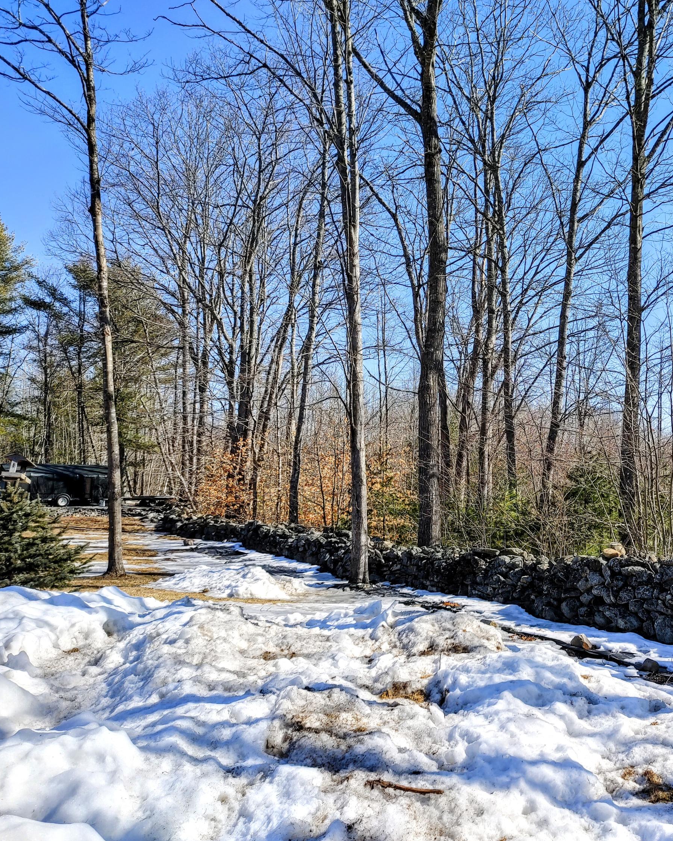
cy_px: 421
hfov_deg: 41.7
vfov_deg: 52.8
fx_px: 847
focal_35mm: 34
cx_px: 525
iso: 50
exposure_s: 1/2500
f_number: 1.8
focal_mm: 5.58
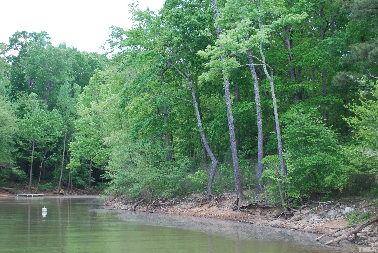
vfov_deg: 29.9
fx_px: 473
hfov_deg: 43.6
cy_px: 126
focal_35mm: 45
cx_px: 189
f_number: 5
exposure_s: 1/100
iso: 200
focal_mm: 30
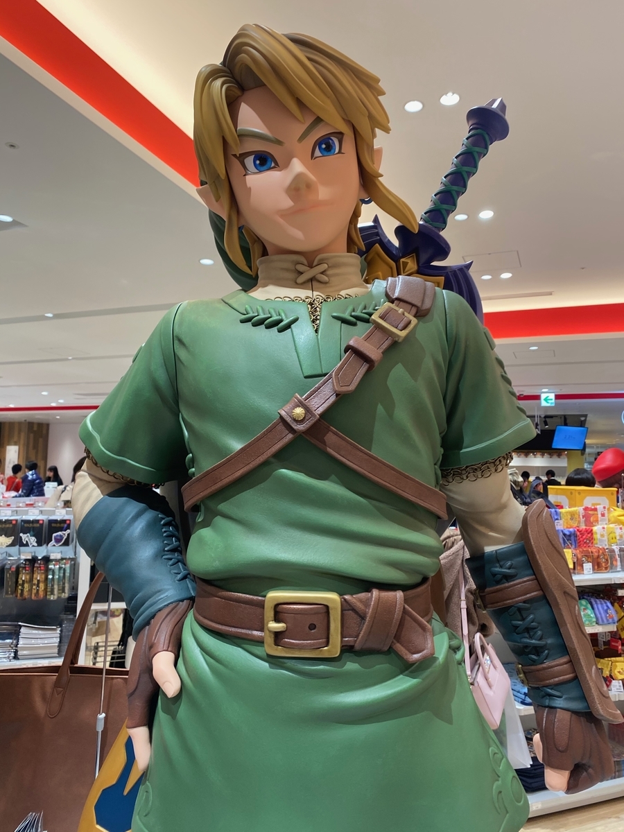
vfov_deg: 67.3
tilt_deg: +5.1
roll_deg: -1.3
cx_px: 312
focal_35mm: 26
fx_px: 625
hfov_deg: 53.1
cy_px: 416
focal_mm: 4.25
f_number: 1.8
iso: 100
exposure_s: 1/100
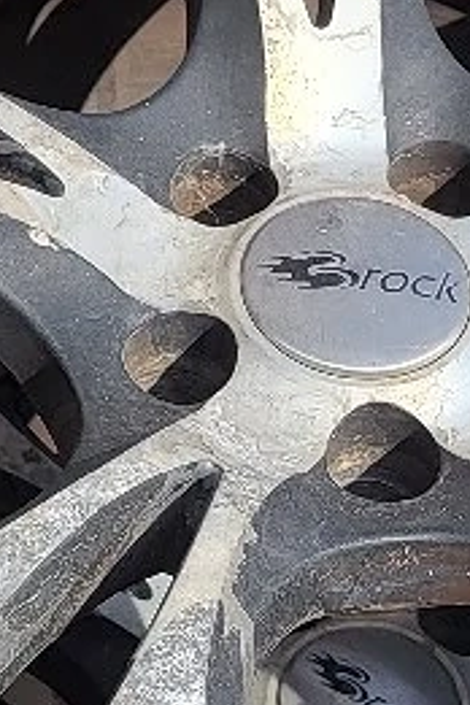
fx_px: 2702
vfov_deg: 14.8
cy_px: 474
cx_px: 351
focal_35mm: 138
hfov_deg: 9.9
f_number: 1.8
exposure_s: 1/1250
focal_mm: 5.4
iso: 40
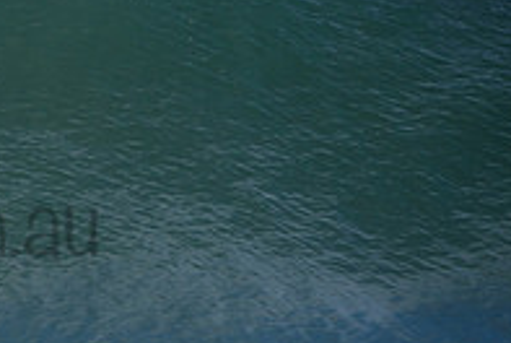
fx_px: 24451
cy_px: 196
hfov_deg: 1.2
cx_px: -176
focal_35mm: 1720
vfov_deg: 0.8
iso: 250
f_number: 5.6
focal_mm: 390
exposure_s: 1/2000
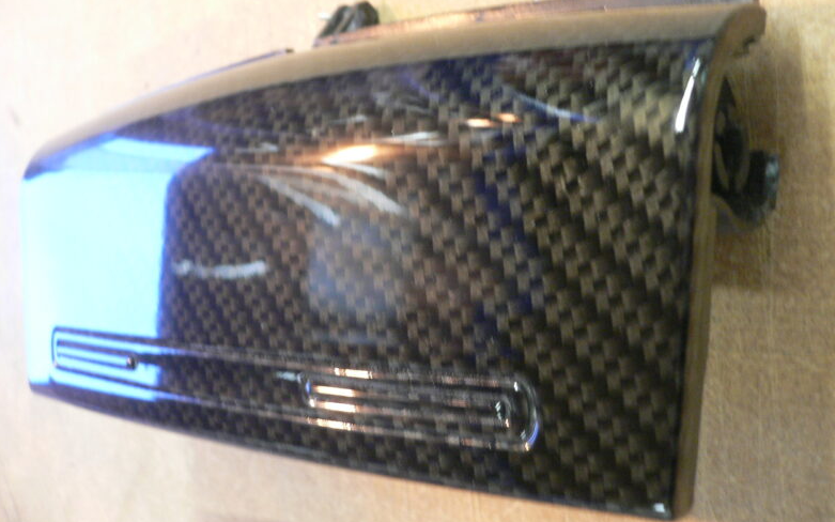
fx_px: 865
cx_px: 424
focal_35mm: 38
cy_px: 222
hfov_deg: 51.5
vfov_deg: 33.5
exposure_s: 1/10
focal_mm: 5.8
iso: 200
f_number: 2.8
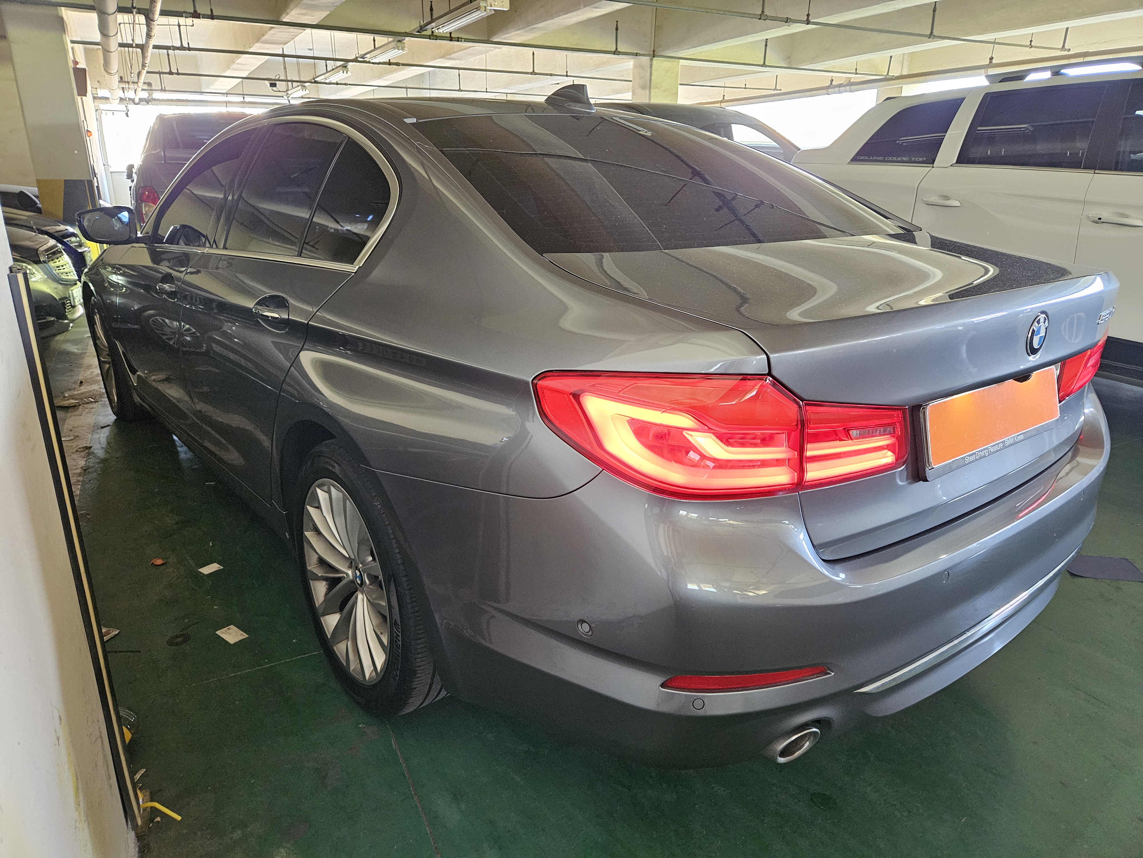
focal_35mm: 23
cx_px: 572
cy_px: 429
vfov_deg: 58.9
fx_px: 759
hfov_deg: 73.9
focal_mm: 5.4
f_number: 1.8
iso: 800
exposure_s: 1/120
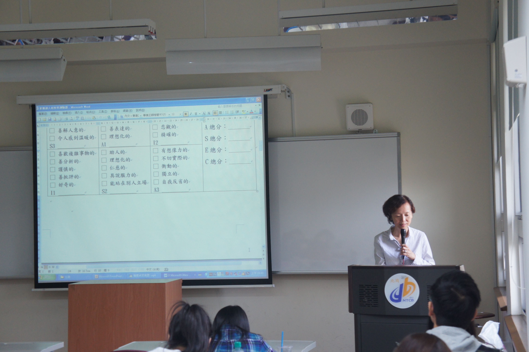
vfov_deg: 19.7
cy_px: 176
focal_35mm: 69
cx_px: 264
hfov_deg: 29.3
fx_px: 1013
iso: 800
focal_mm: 46
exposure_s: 1/80
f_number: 5
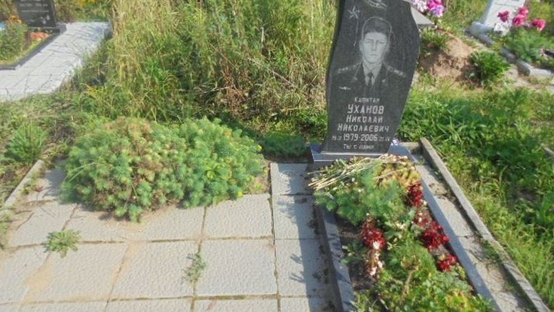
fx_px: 426
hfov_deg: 66.0
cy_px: 140
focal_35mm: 29
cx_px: 280
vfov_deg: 40.2
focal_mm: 4.6
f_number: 3.5
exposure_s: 1/500
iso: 100
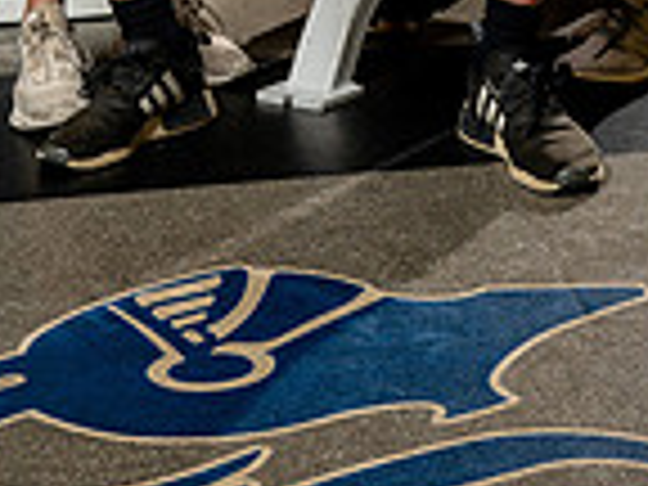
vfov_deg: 11.2
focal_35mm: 120
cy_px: -477
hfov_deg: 16.4
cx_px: 346
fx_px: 2246
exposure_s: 1/250
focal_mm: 40
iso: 320
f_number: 8
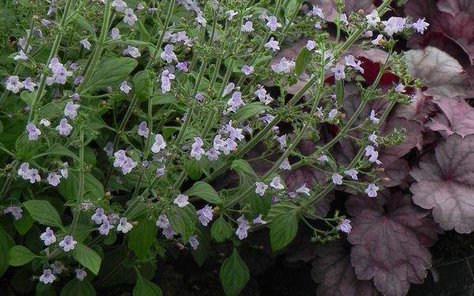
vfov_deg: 8.7
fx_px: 1924
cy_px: 2
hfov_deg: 14.0
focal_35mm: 149
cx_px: 237
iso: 160
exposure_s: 1/200
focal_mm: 18.8
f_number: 4.5
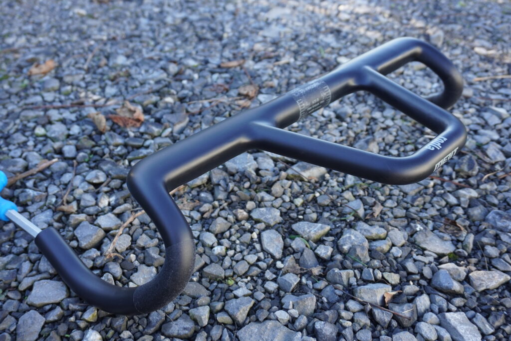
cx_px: 256
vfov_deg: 36.9
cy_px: 170
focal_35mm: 36
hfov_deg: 53.1
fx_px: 511
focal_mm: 24
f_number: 4.5
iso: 320
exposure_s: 1/160
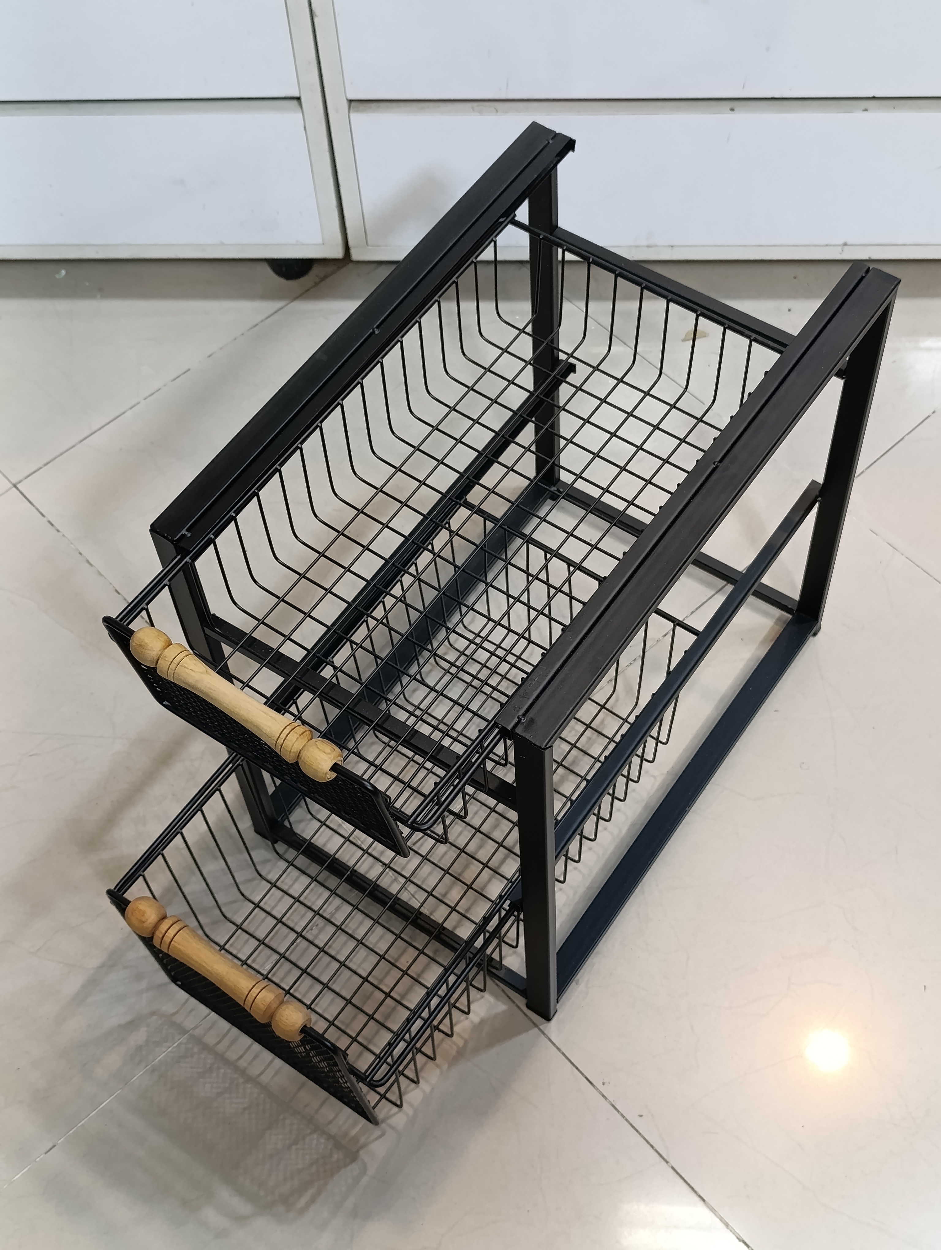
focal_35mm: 46
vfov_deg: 41.2
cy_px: 625
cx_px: 470
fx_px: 1663
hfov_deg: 31.6
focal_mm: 6.14
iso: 1000
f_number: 1.65
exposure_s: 1/50
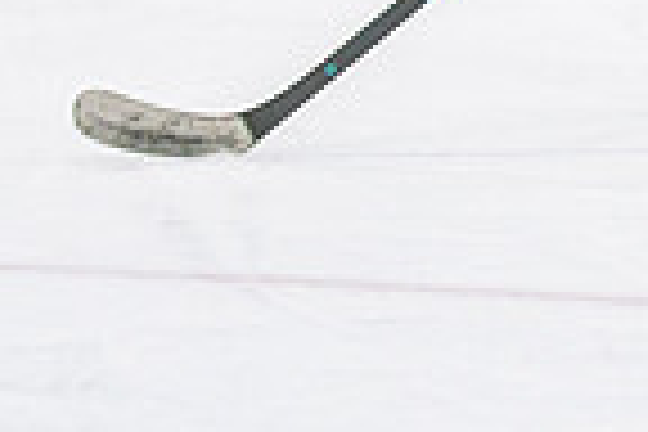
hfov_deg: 3.8
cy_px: -421
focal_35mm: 539
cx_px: 1061
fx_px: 9701
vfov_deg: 2.5
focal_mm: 90
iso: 320
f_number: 2.8
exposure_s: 1/640
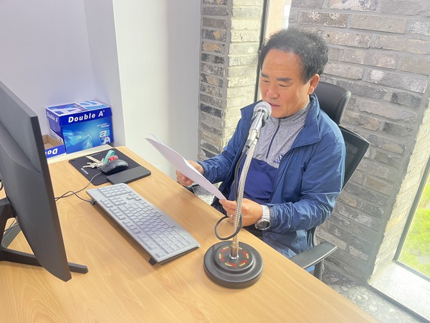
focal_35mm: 26
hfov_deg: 67.3
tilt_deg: -26.7
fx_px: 323
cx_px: 215
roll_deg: -3.5
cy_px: 162
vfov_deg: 53.1
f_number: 1.6
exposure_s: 1/91
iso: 125
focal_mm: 5.1
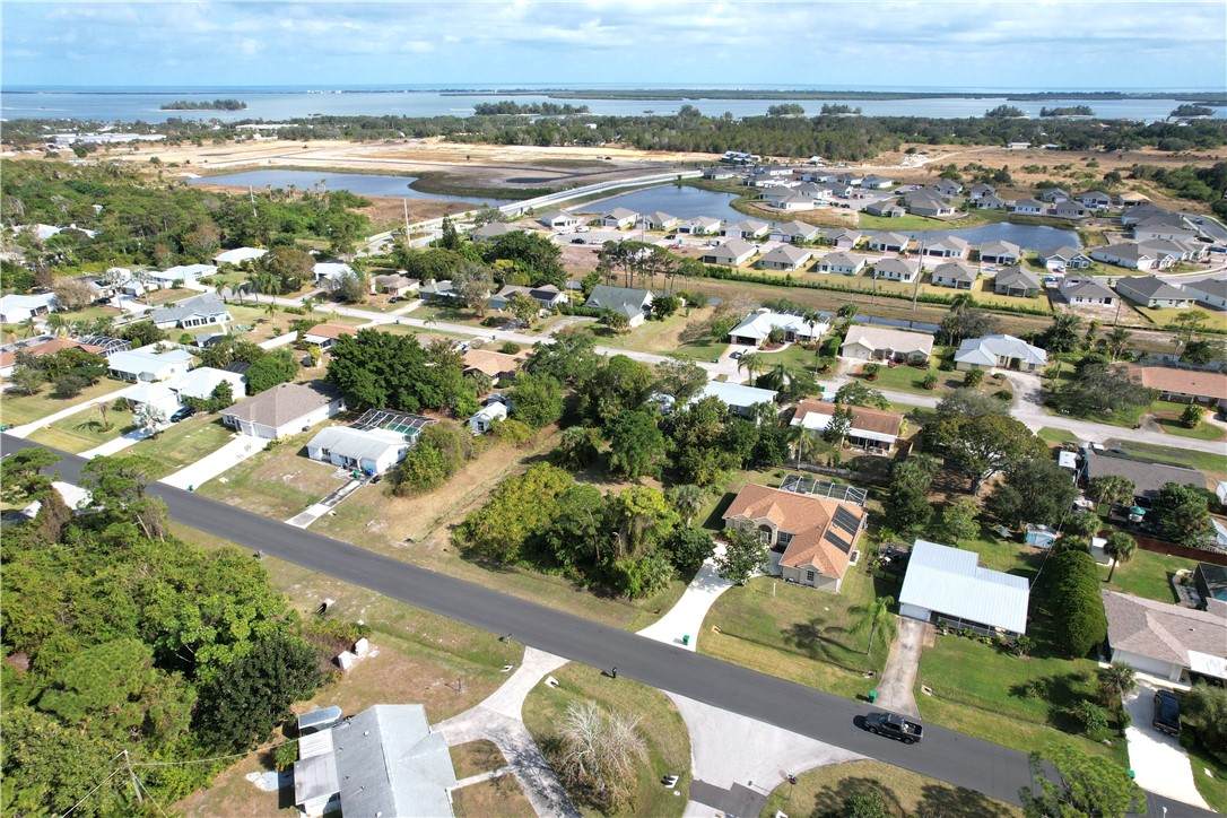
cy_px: 409
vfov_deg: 57.2
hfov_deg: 78.6
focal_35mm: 22
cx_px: 614
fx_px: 750
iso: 110
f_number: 2.8
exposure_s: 1/2000
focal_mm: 8.38
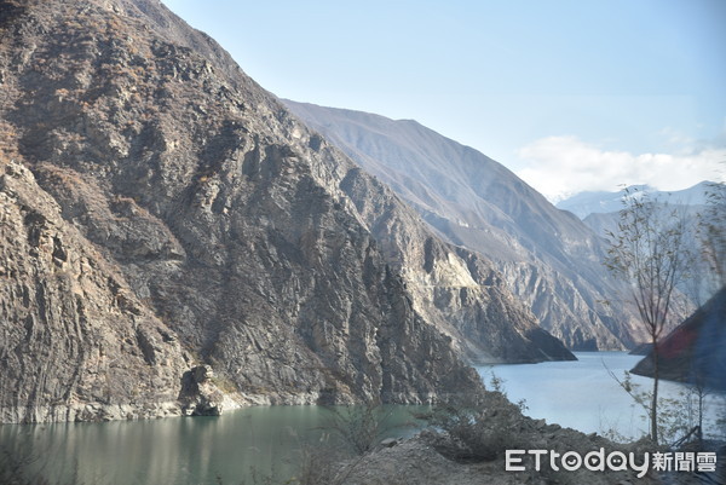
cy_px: 242
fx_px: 1170
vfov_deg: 23.4
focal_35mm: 58
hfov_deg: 34.5
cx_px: 363
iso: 200
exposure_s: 1/320
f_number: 4.5
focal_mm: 58
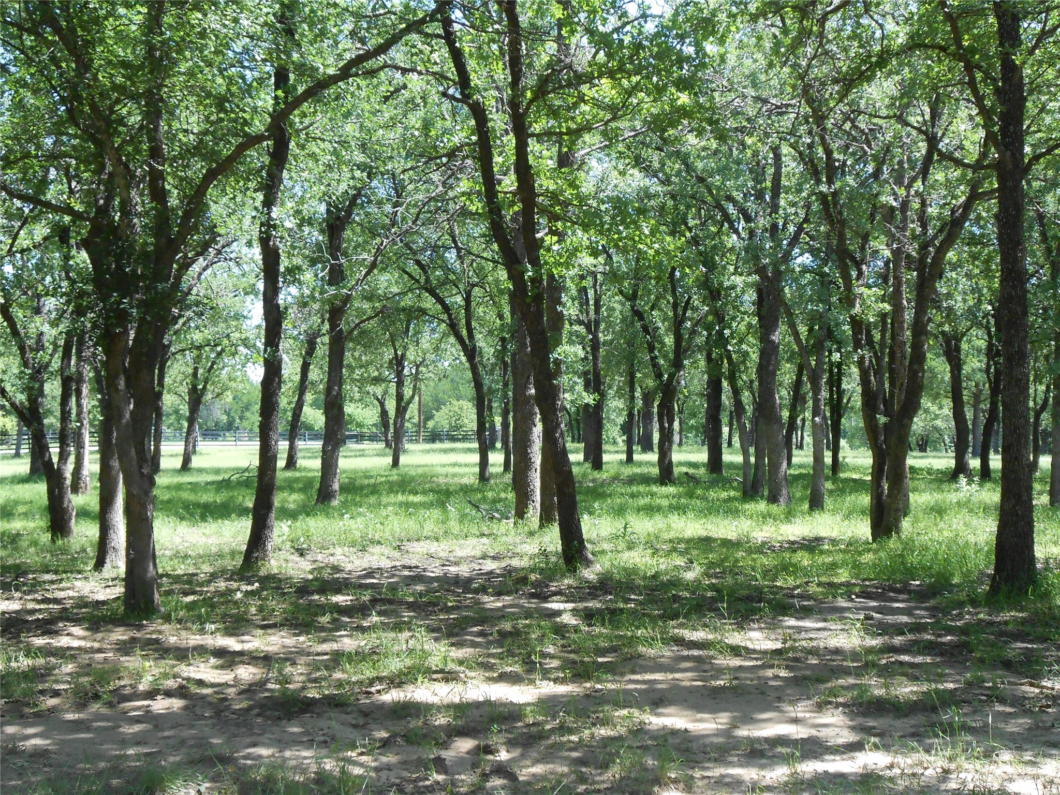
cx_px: 530
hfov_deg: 42.9
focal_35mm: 44
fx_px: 1347
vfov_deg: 32.9
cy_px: 398
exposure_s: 1/250
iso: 250
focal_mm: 7.8
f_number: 4.5
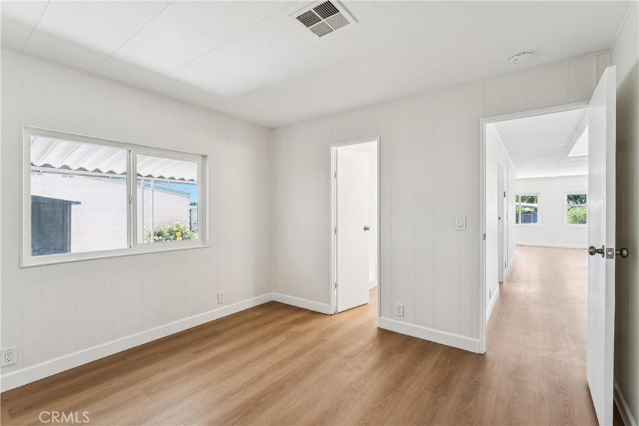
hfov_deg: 96.0
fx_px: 287
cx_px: 320
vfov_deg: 73.0
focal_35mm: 16
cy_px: 213
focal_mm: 16.2
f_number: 13
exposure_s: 1/3.33
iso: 100
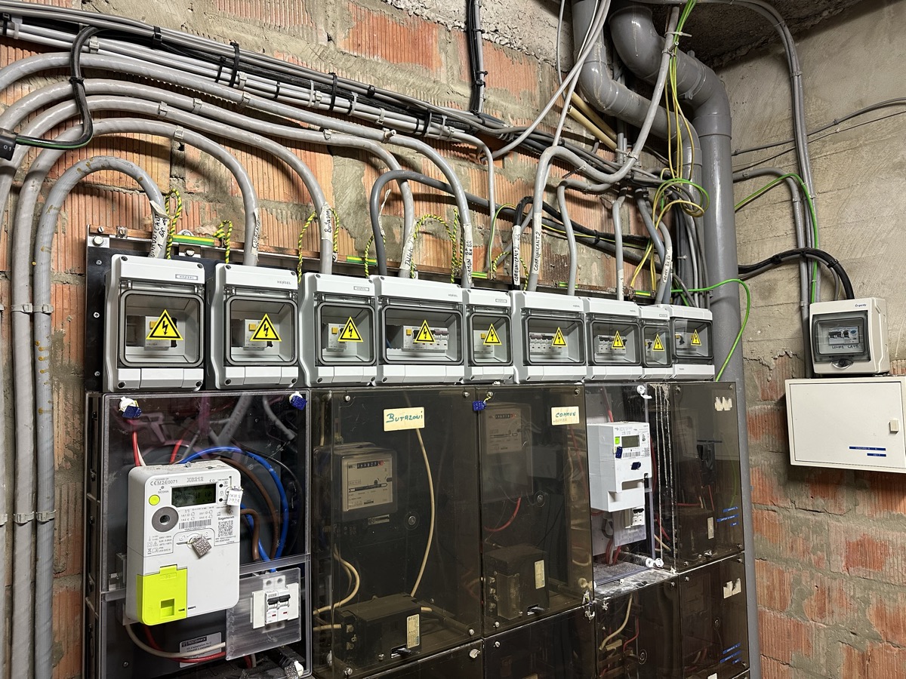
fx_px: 628
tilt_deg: +2.9
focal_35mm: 24
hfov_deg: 71.6
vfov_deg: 56.8
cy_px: 340
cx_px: 453
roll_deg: +1.1
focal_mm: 6.86
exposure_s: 1/50
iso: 250
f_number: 1.78
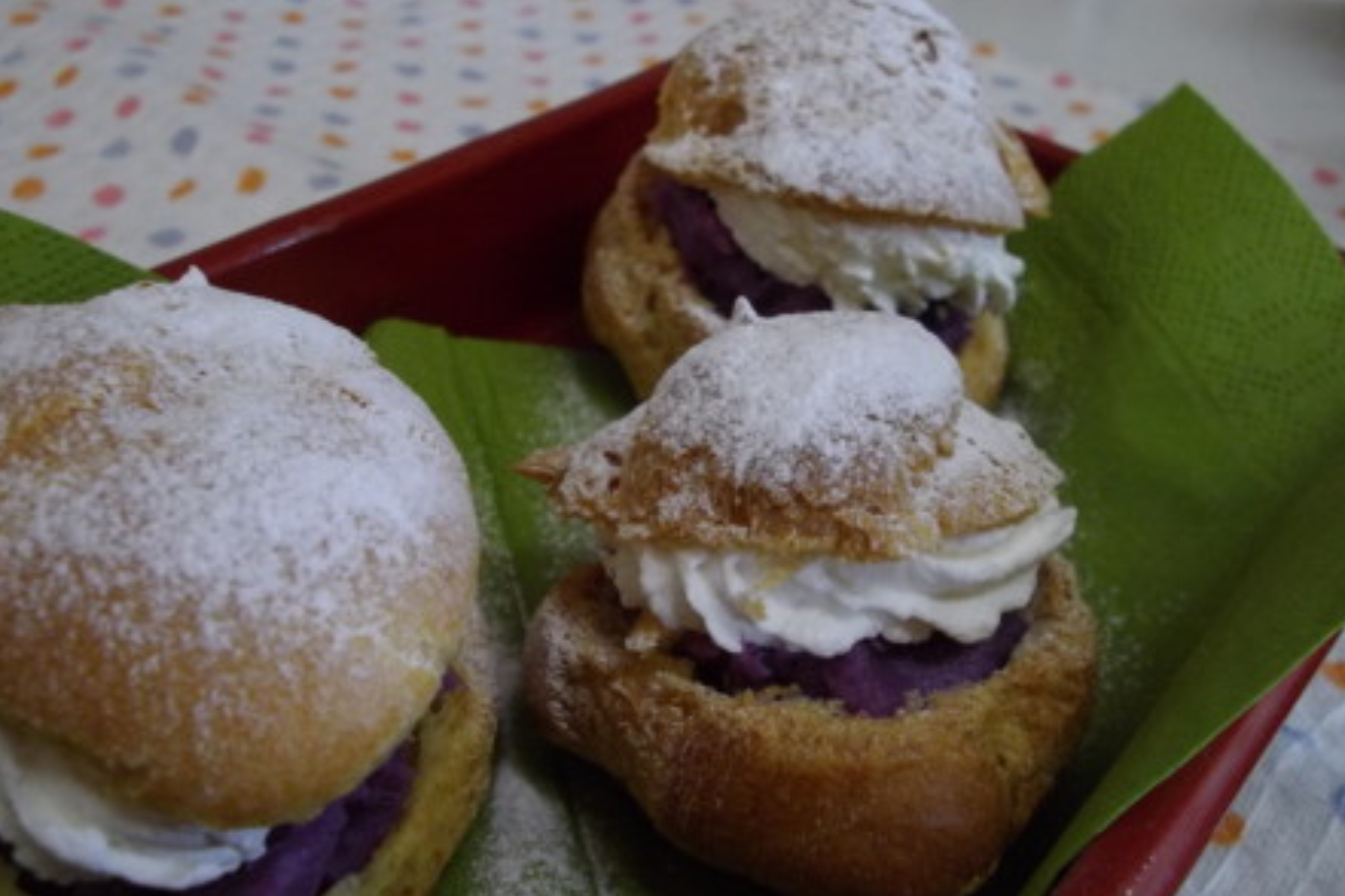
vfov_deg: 38.9
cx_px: 671
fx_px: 1270
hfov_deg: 55.8
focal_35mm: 34
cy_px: 469
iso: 316
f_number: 3.5
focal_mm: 5.8
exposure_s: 1/50
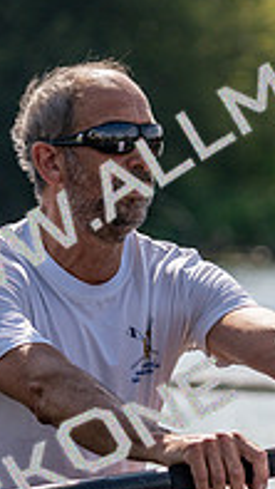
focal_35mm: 616
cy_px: 349
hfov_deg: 2.0
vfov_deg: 3.5
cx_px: 164
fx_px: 7975
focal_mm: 200
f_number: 5.6
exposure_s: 1/1600
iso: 200
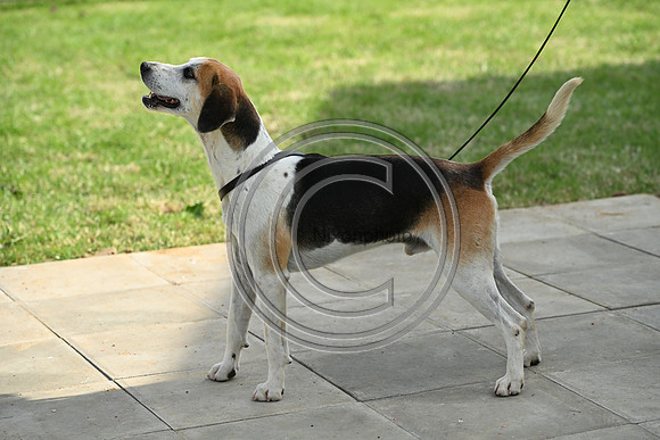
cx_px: 330
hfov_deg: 16.8
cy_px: 220
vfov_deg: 11.2
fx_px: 2237
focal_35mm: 122
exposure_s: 1/1000
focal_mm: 122
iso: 220
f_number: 4.5
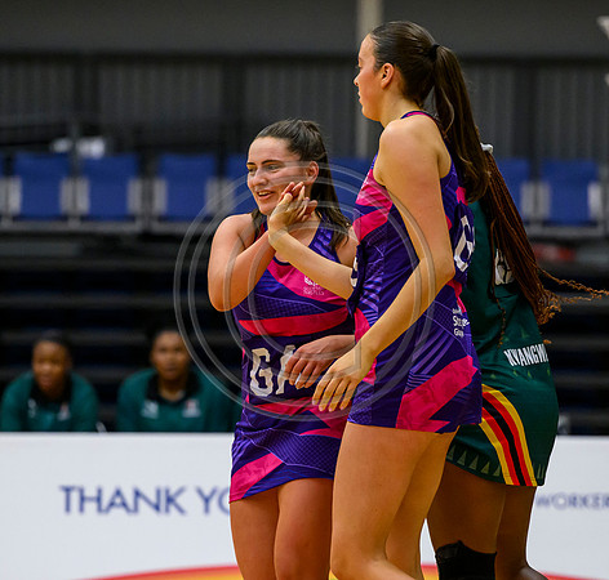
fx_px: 6664
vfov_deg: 5.0
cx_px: 377
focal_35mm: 343
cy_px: 355
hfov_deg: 5.2
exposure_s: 1/1000
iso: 5000
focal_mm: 200
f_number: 3.5
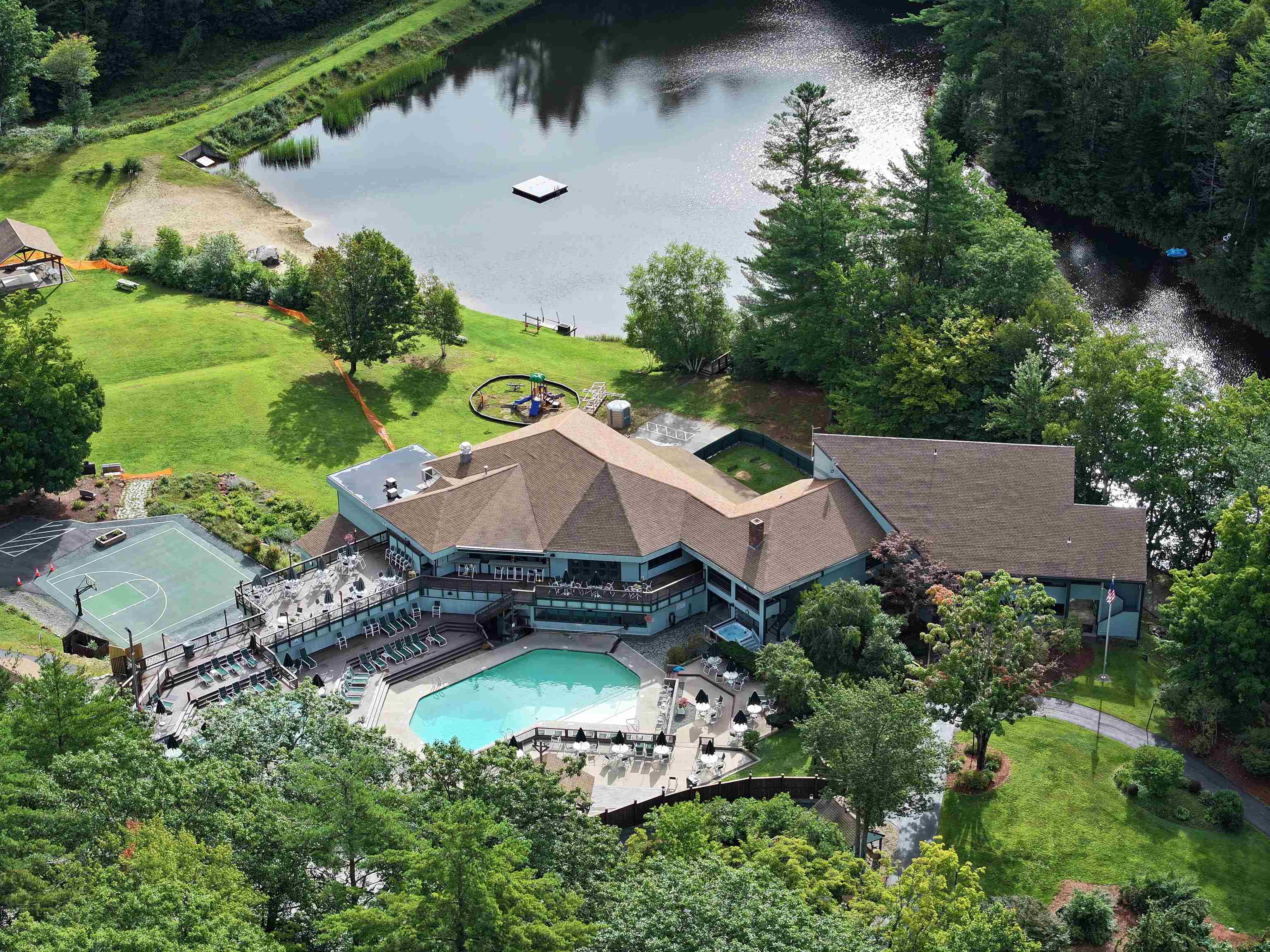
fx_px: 2568
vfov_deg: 21.0
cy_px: 476
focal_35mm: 70
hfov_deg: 27.8
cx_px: 635
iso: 120
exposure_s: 1/640
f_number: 2.8
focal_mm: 19.35
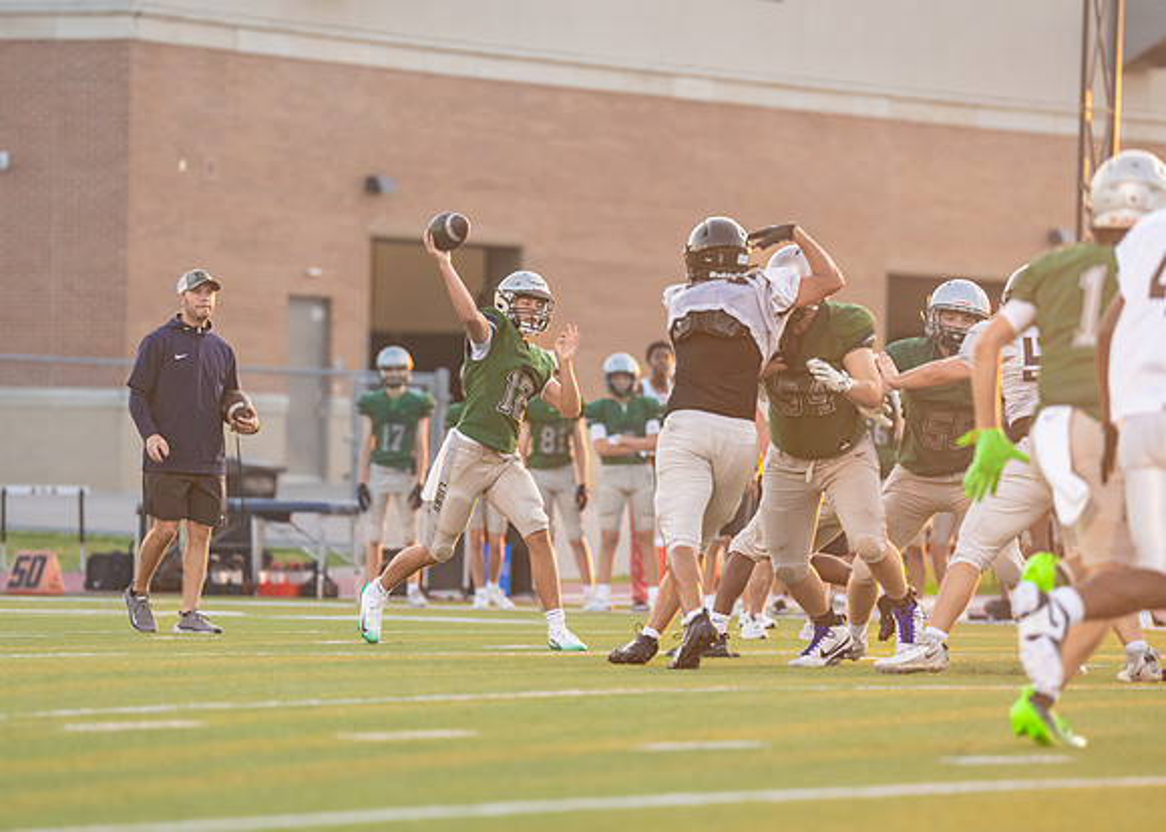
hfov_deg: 7.8
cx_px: 516
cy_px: 404
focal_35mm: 257
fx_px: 8523
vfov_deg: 5.6
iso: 1600
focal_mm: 200
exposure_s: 1/1600
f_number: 3.2
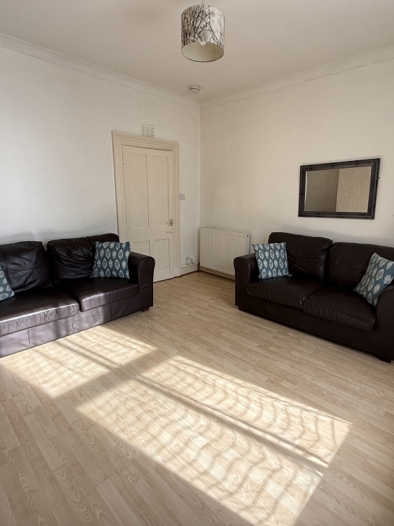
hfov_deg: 68.6
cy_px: 260
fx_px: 288
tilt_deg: -12.5
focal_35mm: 19
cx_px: 211
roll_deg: -1.1
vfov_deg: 84.7
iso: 64
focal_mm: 2.22
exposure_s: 1/196
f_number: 2.2
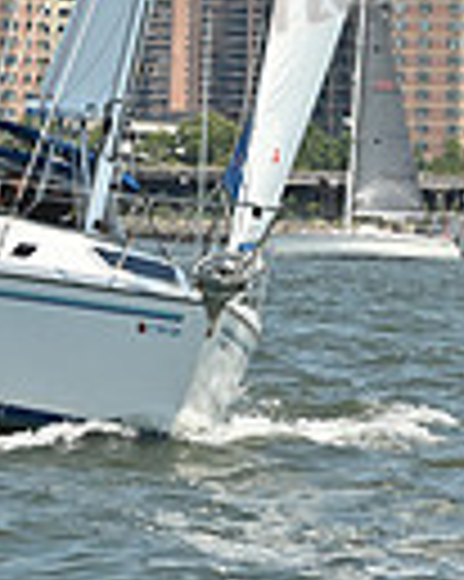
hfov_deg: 3.0
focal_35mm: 515
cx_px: -34
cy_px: -692
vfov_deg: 3.7
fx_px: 8851
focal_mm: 122
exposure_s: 1/1000
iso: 320
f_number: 10
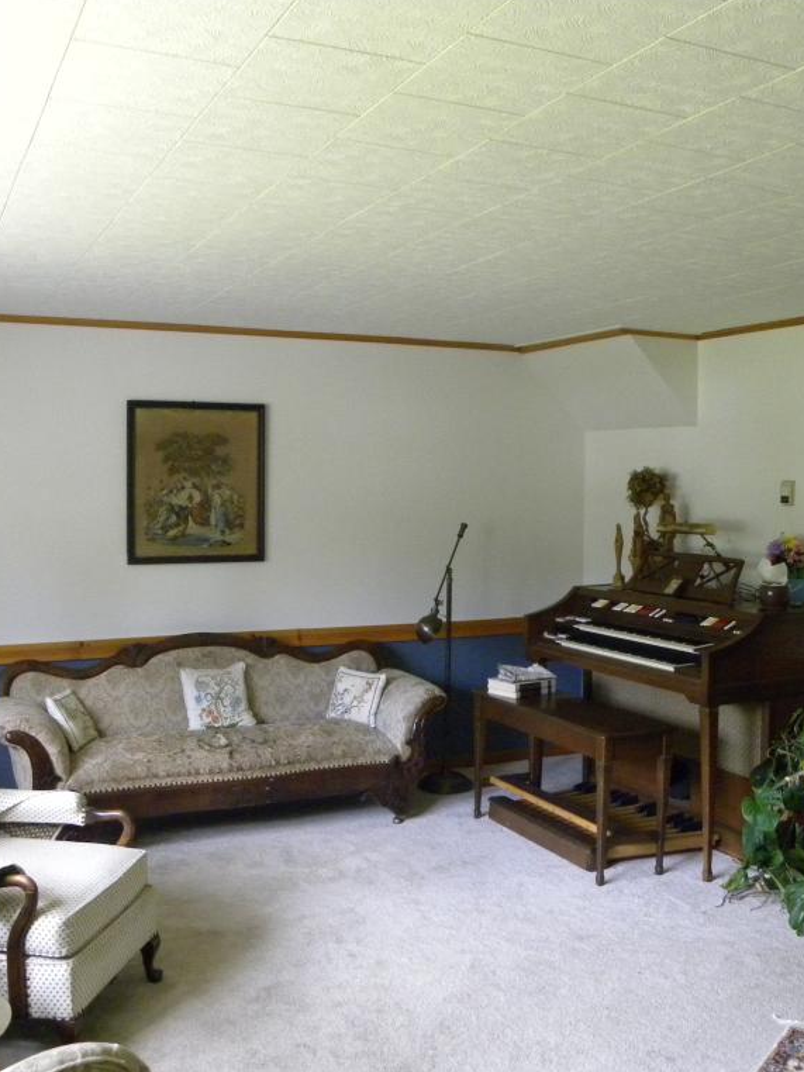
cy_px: 534
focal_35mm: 35
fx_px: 1084
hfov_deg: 40.7
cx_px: 390
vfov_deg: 52.6
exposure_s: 1/52
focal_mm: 4.6
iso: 400
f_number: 2.8
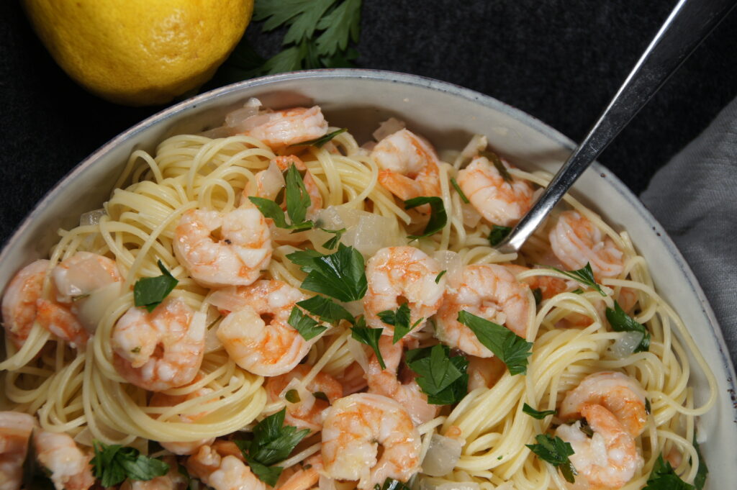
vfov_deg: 13.0
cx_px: 368
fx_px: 2148
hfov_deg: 19.5
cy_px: 245
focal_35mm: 105
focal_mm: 70
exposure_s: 1/160
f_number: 5.6
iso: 100
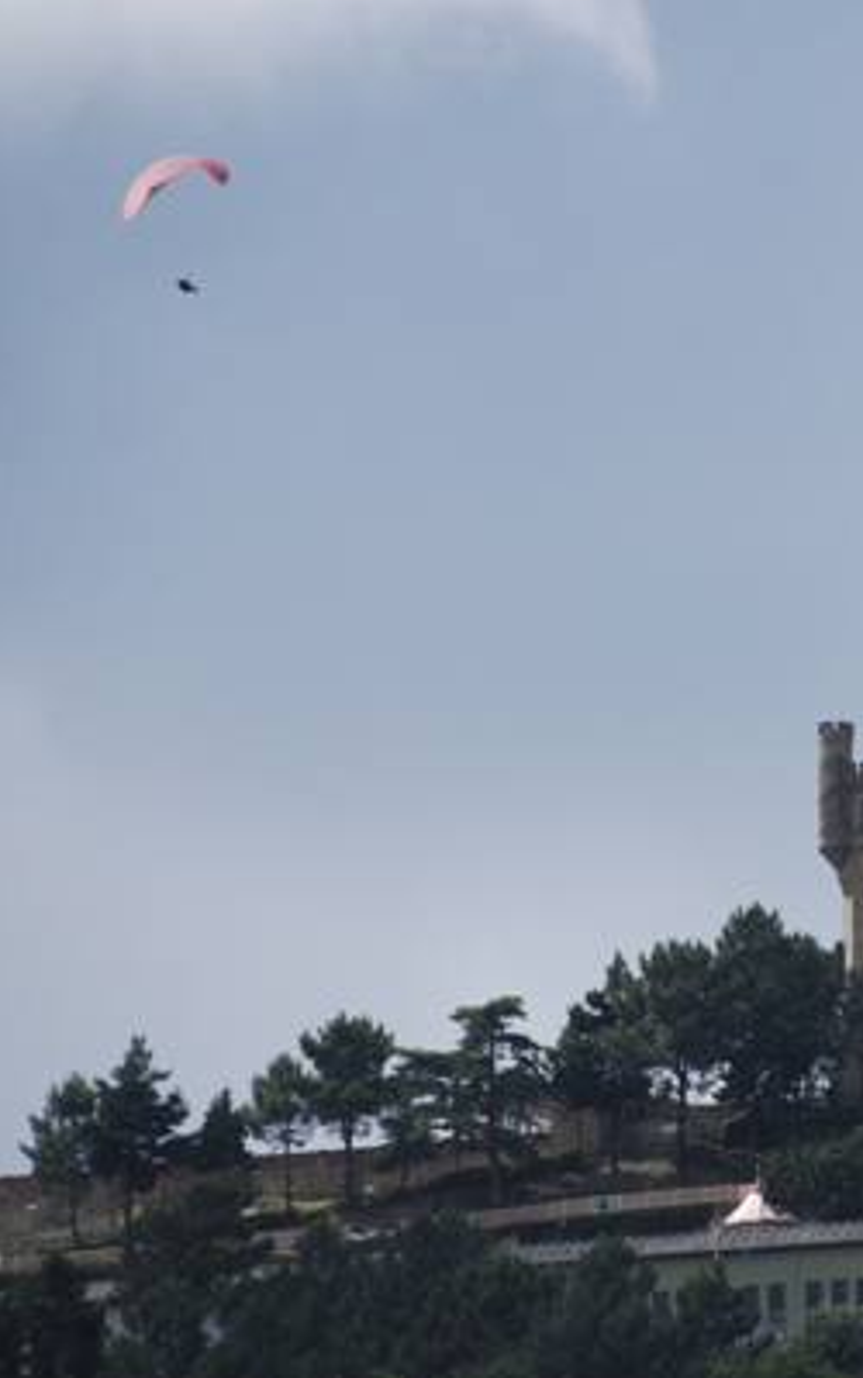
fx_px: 17279
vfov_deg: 4.6
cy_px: 687
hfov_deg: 2.9
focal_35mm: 460
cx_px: 801
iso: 400
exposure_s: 1/1600
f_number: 5.6
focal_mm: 200
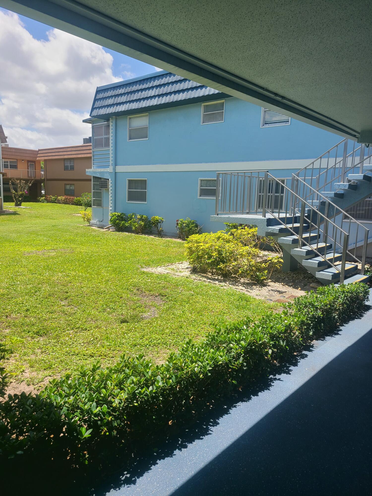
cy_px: 248
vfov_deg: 67.3
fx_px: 373
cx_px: 186
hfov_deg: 53.1
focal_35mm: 26
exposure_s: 1/1632
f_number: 1.8
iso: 40
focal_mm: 5.4
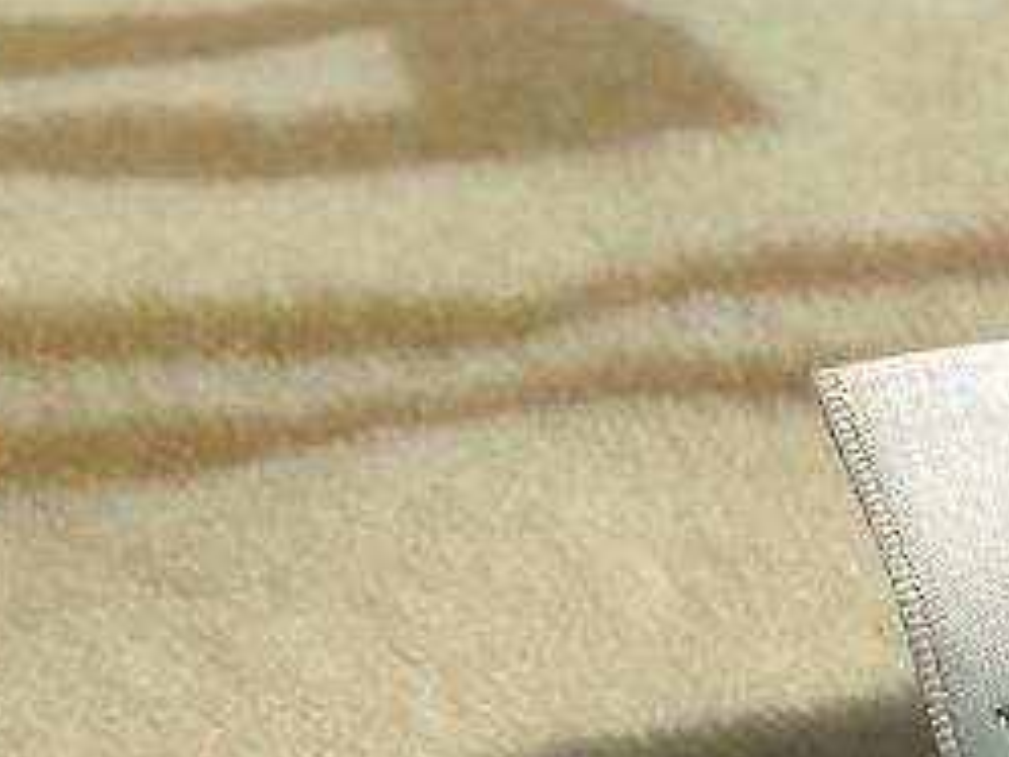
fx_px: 2741
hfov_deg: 19.7
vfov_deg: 15.3
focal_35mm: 94
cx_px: 1181
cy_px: 838
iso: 50
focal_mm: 4.13
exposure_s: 1/2857
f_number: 2.4
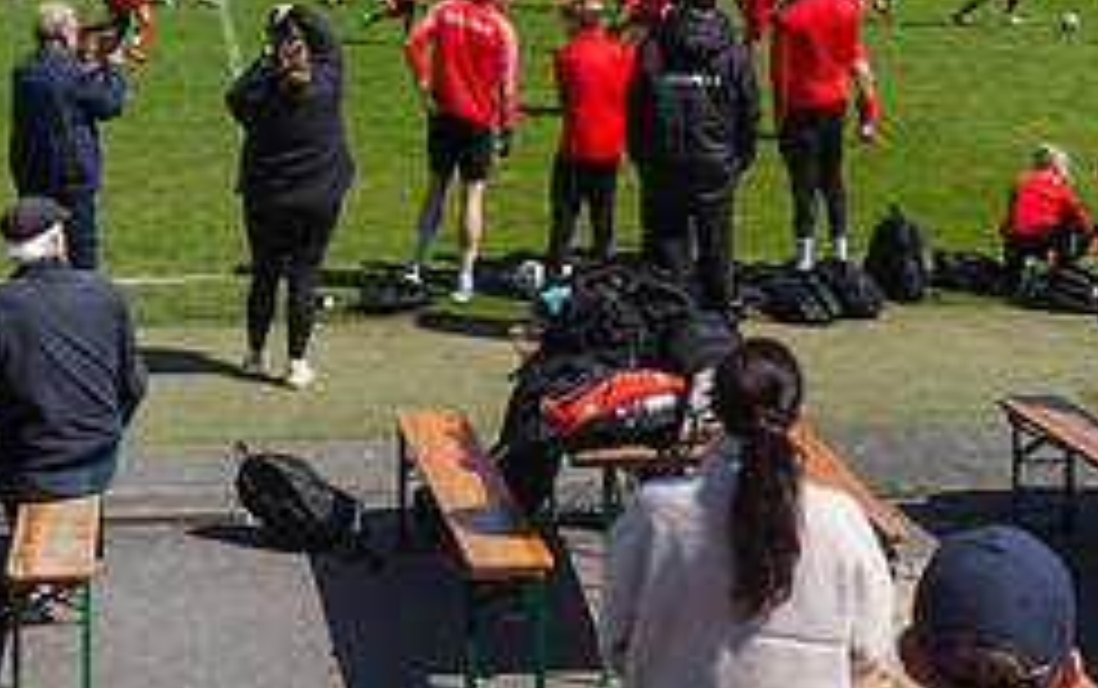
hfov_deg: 26.8
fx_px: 2306
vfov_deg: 16.6
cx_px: 482
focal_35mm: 77
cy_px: -22
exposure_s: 1/500
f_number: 5.6
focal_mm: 31
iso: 100
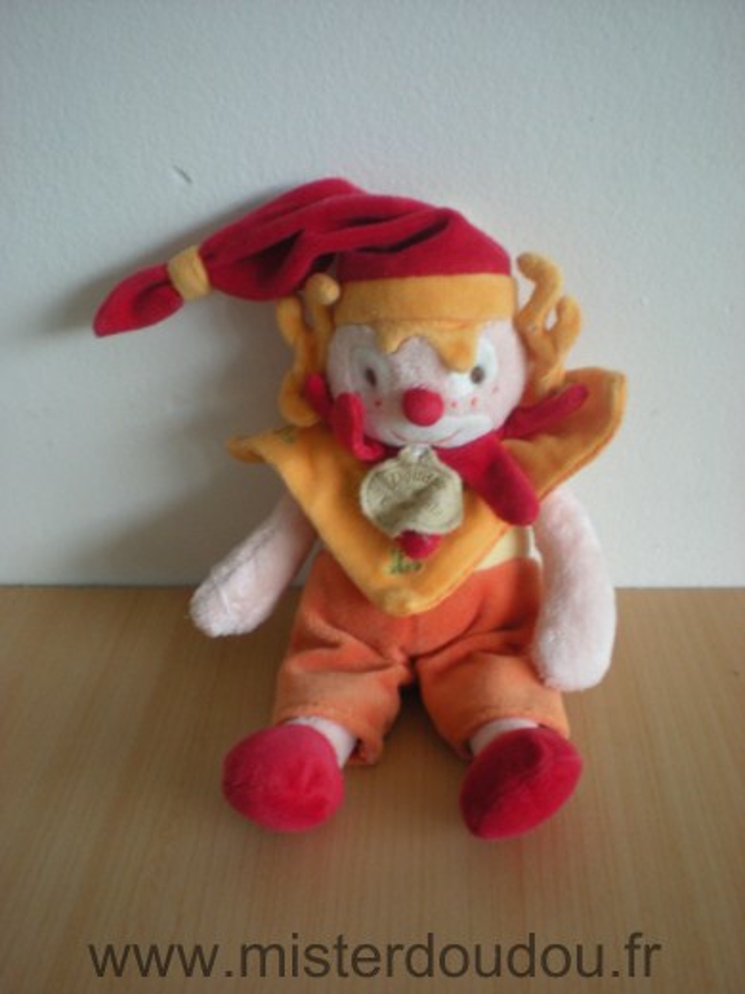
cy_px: 497
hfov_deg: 37.7
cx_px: 372
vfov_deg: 49.0
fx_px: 1090
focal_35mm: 38
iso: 200
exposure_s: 1/22.6
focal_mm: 6.3
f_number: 3.1
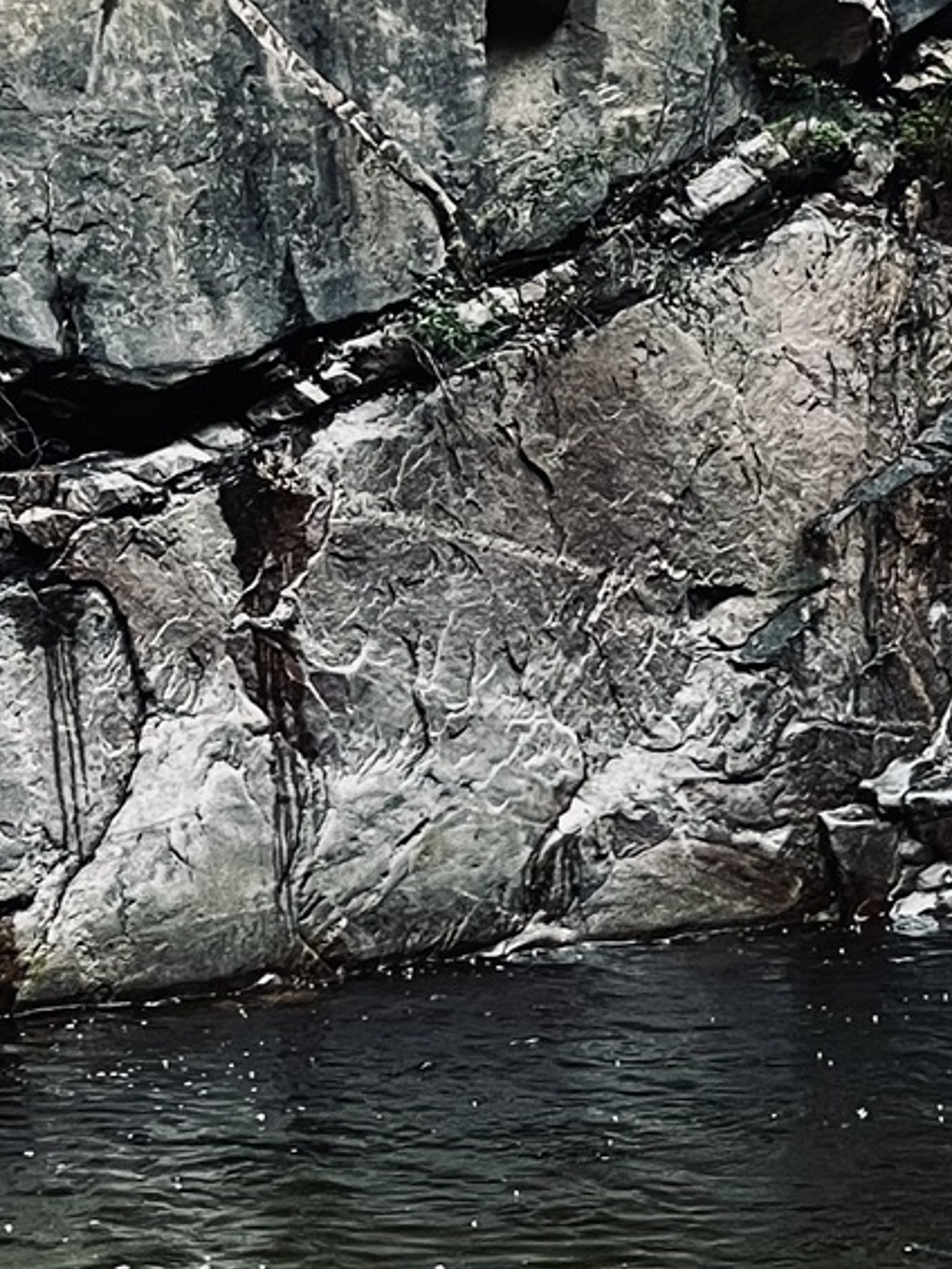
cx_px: 835
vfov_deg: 20.0
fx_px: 3372
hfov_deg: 15.9
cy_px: 1523
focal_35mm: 92
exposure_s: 1/60
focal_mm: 5.1
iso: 160
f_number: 1.6
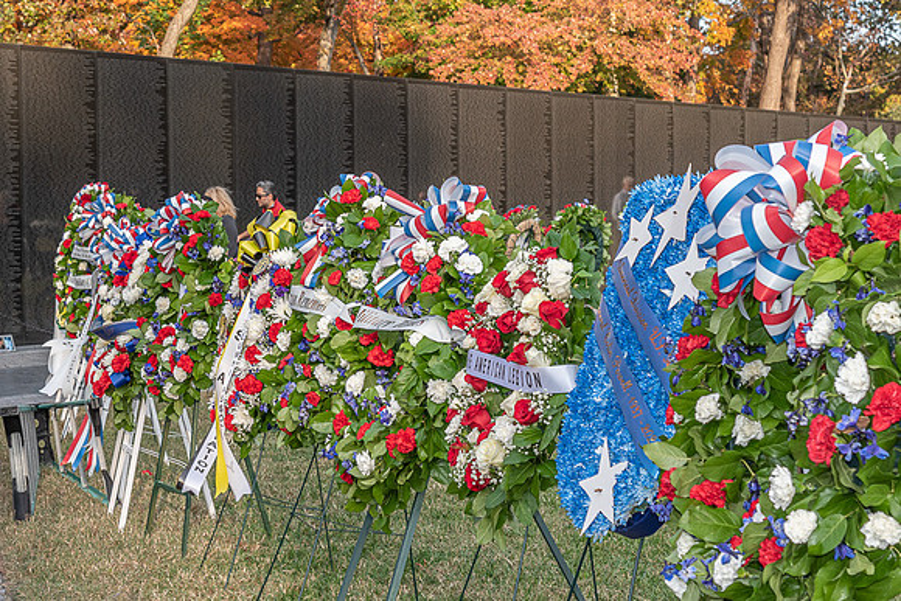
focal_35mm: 77
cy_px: 297
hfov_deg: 26.4
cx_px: 345
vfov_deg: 17.8
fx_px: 1915
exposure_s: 1/250
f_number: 9
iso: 500
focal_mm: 62
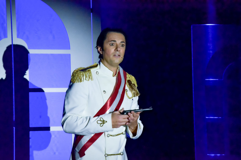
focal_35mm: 292
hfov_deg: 7.1
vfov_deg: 4.7
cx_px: 120
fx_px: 1954
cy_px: 80
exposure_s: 1/160
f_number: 5
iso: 6400
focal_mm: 195
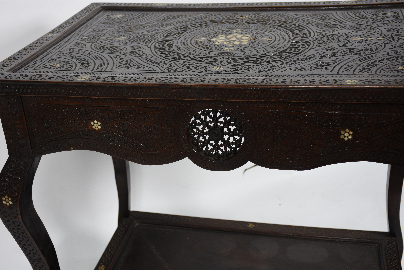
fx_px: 589
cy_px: 135
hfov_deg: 37.9
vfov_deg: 25.8
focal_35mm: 52
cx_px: 202
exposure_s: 1/60
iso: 250
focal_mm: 35
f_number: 5.6
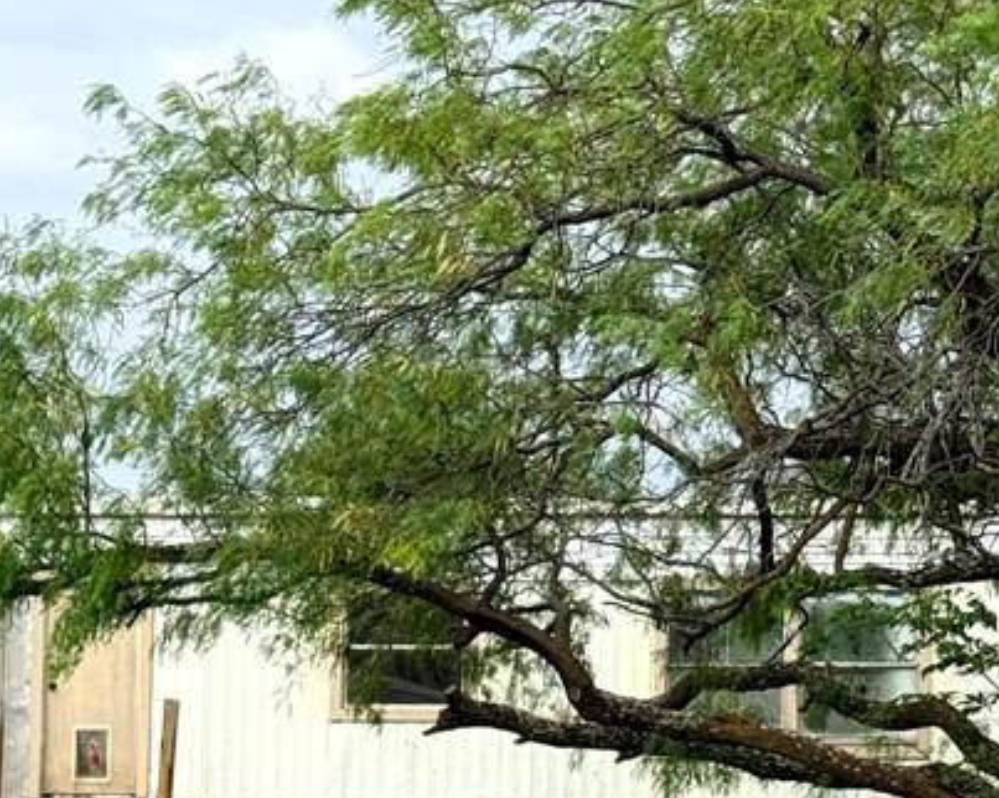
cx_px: 1046
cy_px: 450
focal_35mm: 119
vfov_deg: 12.9
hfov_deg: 15.8
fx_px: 3517
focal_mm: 6.76
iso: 64
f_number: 1.78
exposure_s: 1/3226
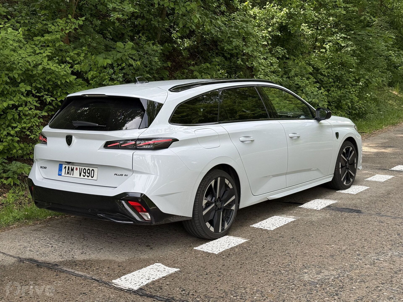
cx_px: 202
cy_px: 151
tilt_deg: -12.7
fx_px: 559
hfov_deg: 39.7
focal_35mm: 48
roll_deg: +1.8
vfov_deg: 30.3
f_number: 1.78
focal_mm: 6.76
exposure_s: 1/1085
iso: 80
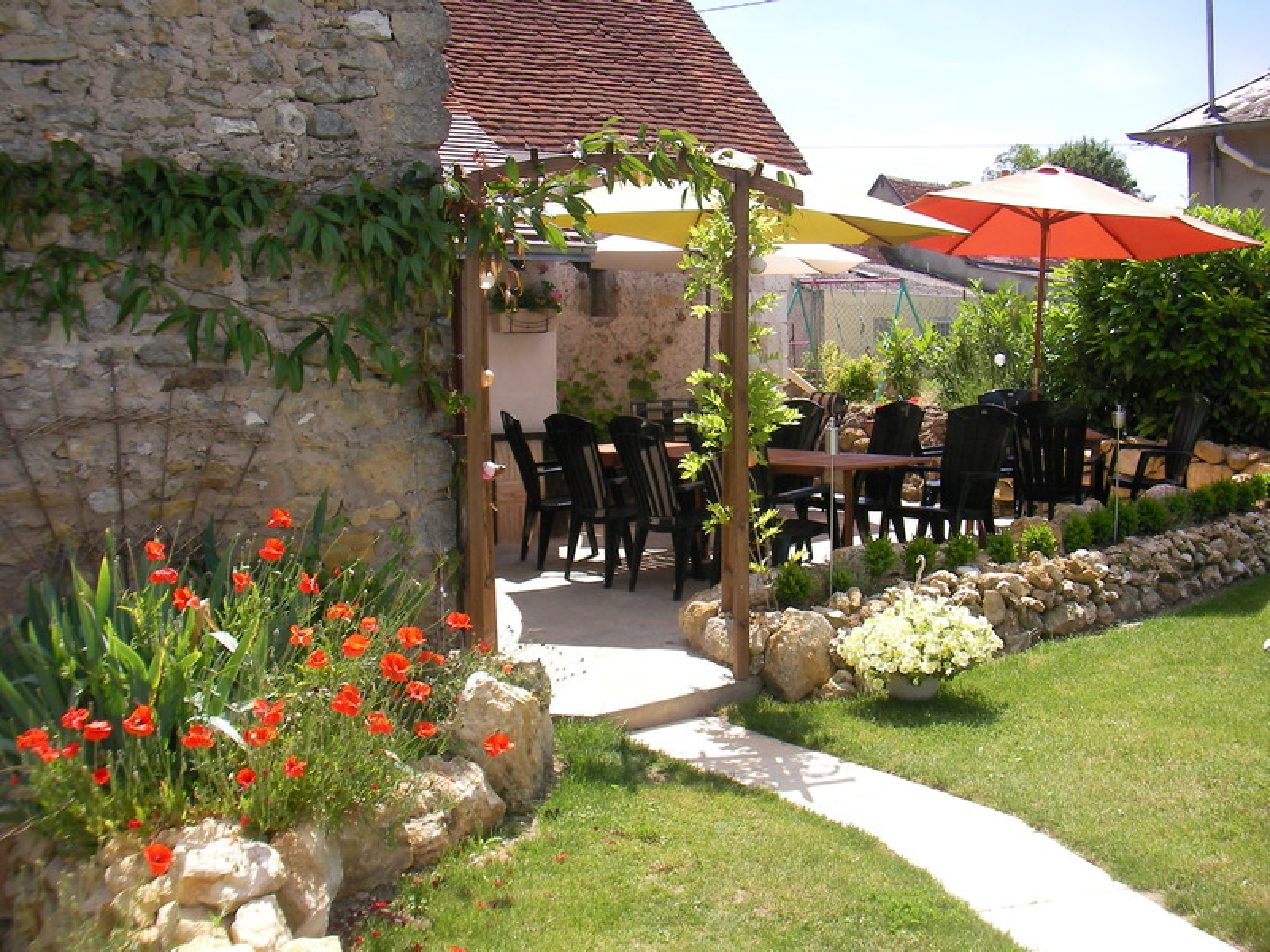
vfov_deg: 35.1
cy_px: 476
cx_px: 635
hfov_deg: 45.8
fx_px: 1504
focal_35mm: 41
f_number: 4
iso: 50
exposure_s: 1/434
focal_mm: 6.3
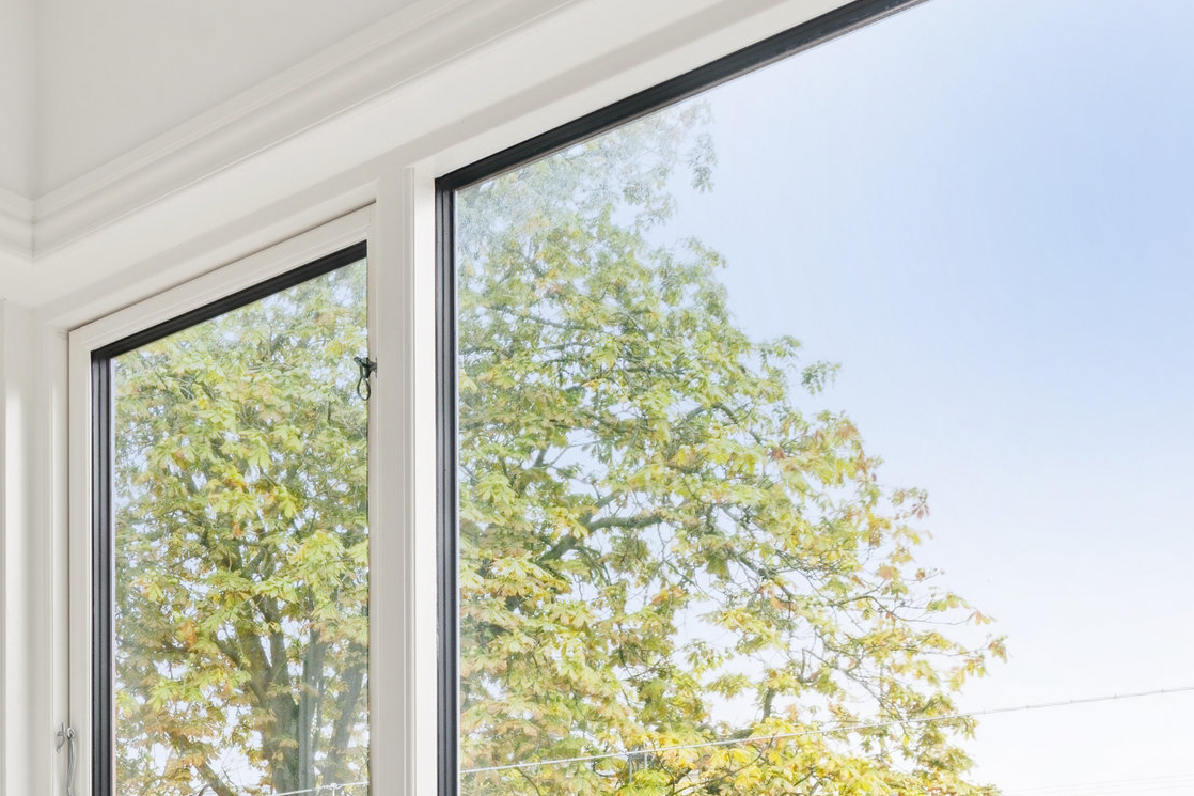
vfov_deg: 23.5
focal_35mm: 51
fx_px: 1691
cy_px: 1019
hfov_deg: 36.2
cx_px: 92
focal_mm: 19
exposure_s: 1/25
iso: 200
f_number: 9
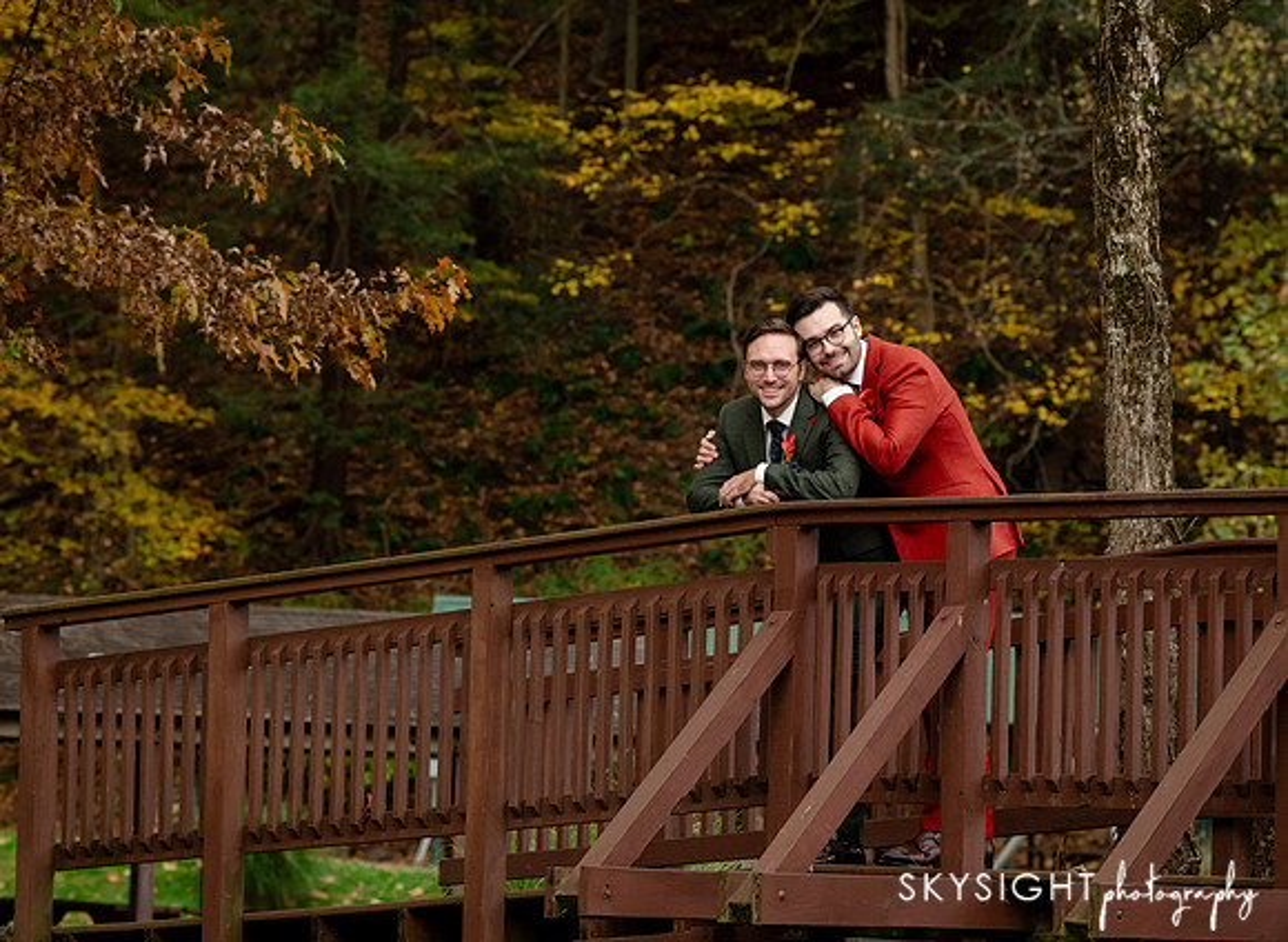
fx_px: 6650
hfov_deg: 11.1
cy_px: 478
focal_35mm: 180
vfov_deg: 8.1
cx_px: 582
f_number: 6.3
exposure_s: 1/640
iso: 2000
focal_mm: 155
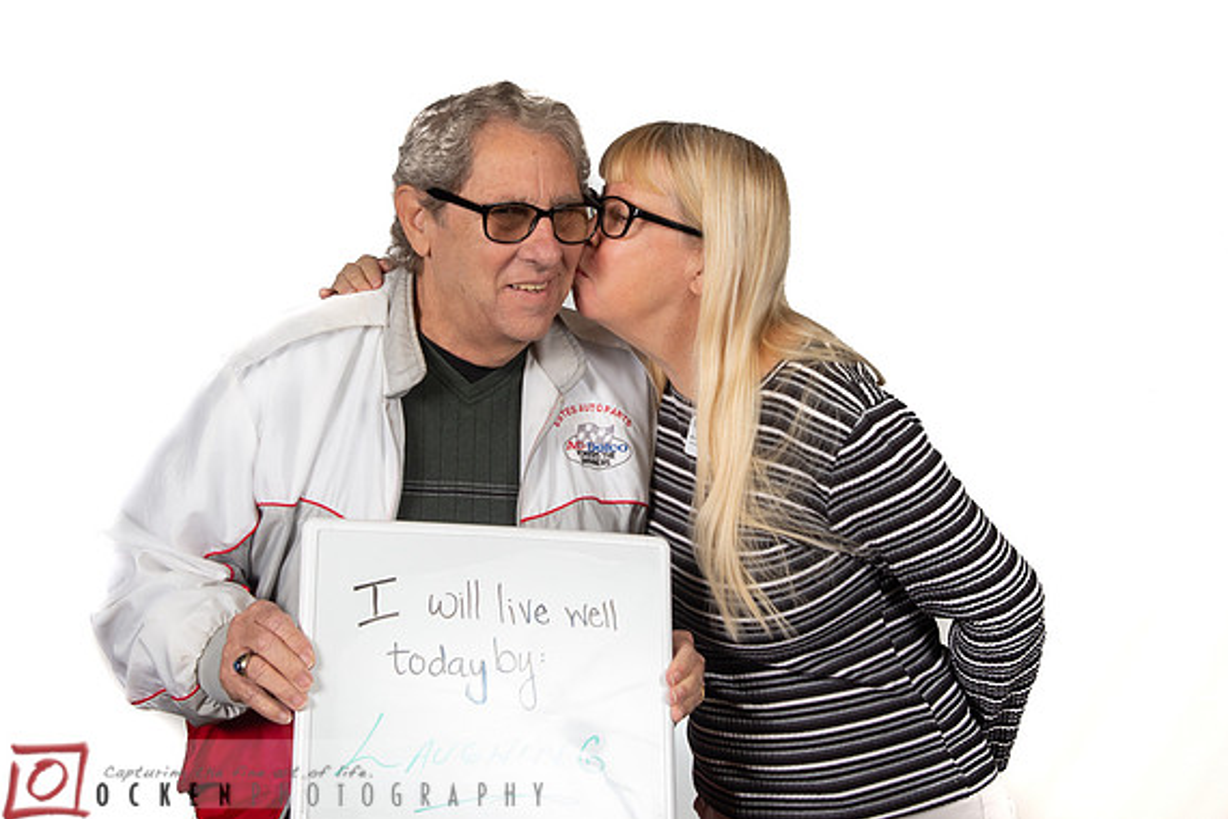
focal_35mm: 69
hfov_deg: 29.2
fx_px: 2353
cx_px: 593
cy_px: 258
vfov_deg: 19.7
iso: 800
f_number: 8
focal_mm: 50
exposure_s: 1/80
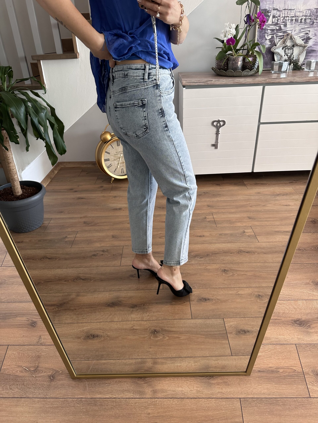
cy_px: 212
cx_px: 159
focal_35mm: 24
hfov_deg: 56.8
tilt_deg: -46.4
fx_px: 294
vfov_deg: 71.6
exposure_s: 1/121
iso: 125
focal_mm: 6.86
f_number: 1.78
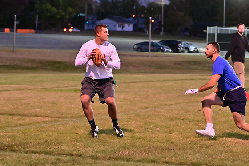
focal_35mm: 143
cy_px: 80
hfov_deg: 14.4
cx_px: 123
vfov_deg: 9.6
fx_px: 989
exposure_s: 1/400
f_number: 4
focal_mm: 92
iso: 6400
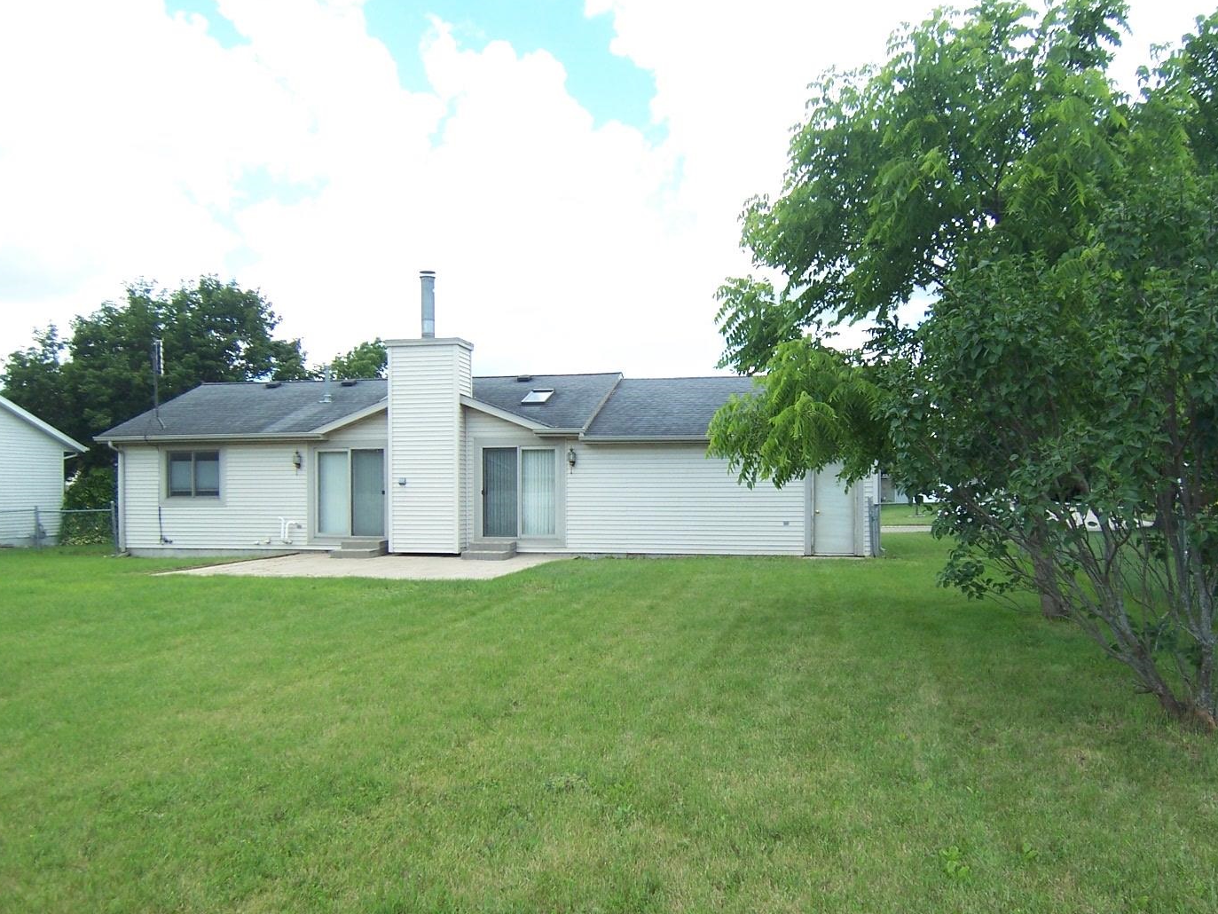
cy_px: 508
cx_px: 648
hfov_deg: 67.2
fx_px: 915
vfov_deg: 53.0
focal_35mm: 26
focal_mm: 3.8
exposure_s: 1/320
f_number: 2.8
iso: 64
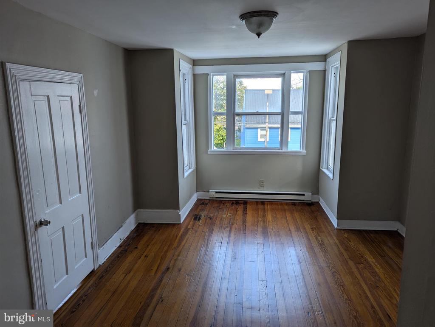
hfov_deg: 71.5
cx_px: 218
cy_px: 164
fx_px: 302
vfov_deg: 56.9
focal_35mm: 24
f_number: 1.85
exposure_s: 1/185
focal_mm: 6.81
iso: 49
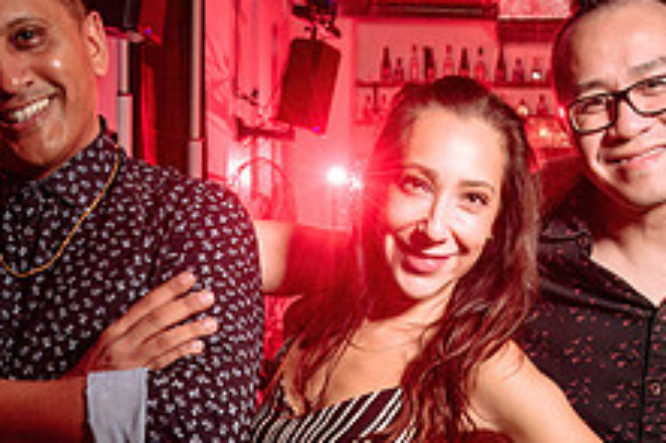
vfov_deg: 16.3
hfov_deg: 24.7
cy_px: 443
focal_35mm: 82
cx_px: 399
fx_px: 1516
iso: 800
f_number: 4
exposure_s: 1/80
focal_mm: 28
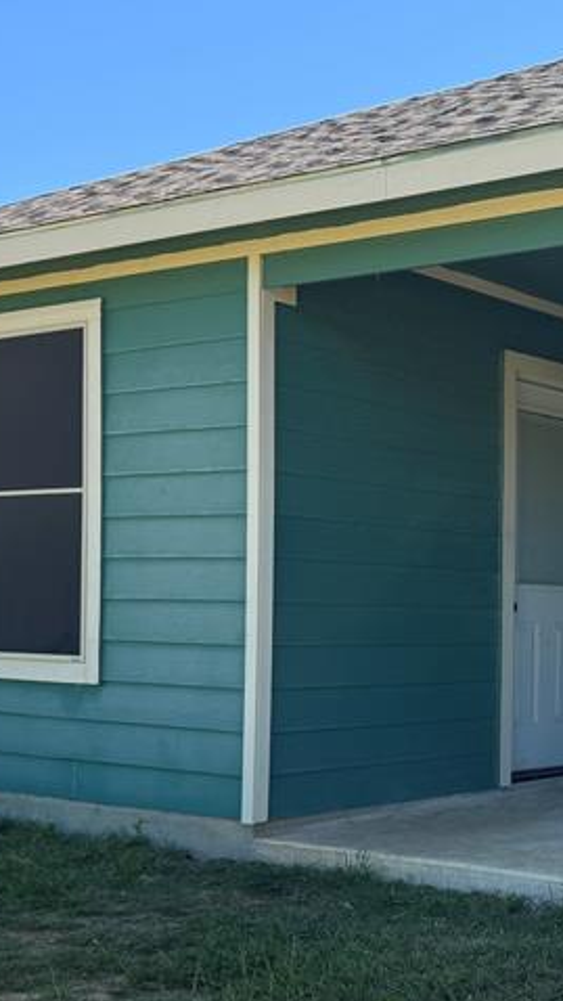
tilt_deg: -1.5
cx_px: 638
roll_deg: -0.9
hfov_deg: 20.3
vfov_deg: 36.9
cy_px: 649
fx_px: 1486
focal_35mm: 56
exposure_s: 1/1193
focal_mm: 6.76
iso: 80
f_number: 1.78
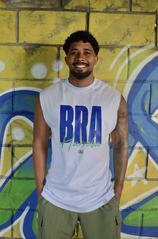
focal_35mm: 52
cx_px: 79
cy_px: 120
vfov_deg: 37.9
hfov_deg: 25.6
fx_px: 347
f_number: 2.8
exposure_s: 1/160
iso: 500
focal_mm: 35
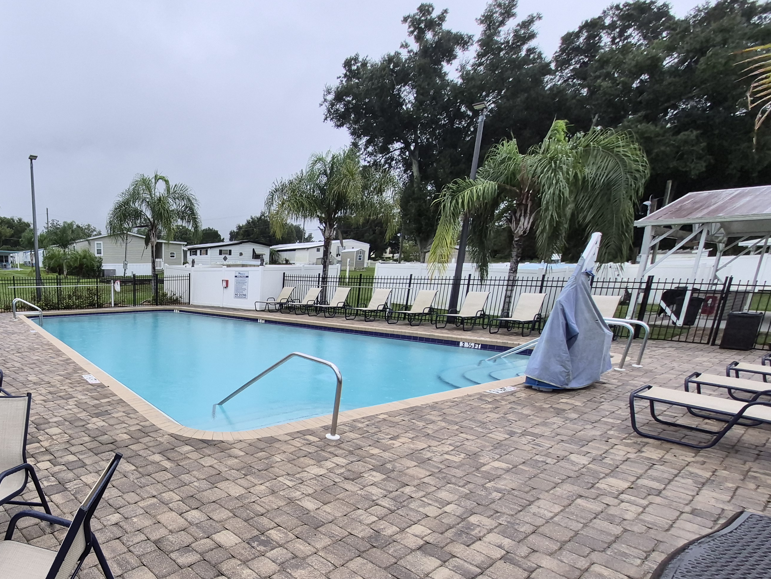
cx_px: 178
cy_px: 376
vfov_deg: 64.6
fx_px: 445
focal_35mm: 20
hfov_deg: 74.9
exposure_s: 1/290
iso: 40
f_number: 2.2
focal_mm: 1.74
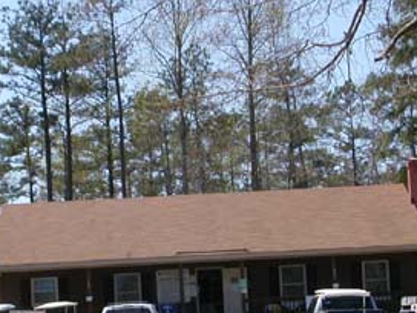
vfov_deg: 10.3
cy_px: 233
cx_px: 184
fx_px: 1735
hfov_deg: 13.7
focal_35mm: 144
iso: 100
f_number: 4.3
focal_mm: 13.3
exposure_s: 1/634
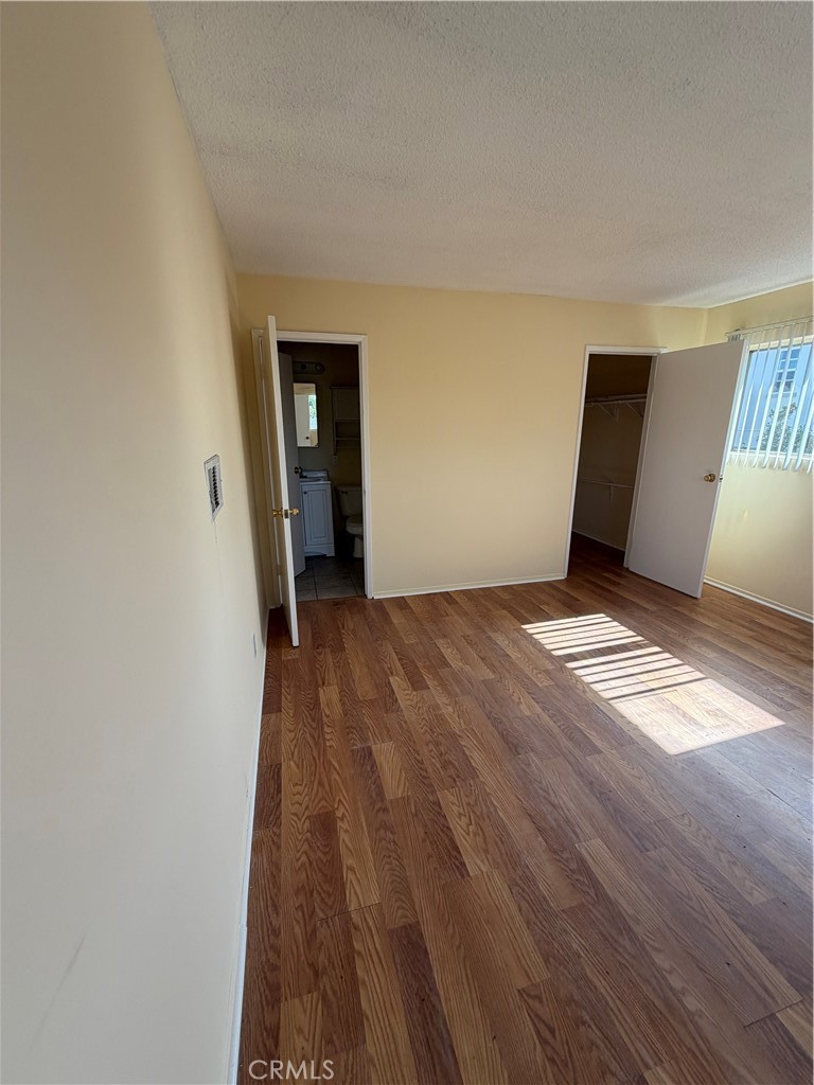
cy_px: 542
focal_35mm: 14
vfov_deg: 102.1
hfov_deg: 85.7
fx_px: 439
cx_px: 407
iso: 64
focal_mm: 2.22
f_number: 2.2
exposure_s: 1/182
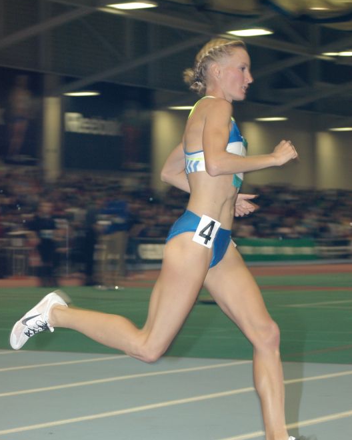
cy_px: 238
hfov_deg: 12.4
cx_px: 175
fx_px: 1622
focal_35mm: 125
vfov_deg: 15.4
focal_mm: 73
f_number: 5.6
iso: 800
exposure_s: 1/100
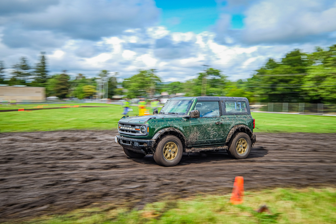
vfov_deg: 36.9
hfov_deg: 53.1
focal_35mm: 36
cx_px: 168
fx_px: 336
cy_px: 112
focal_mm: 24
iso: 200
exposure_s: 1/30
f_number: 22
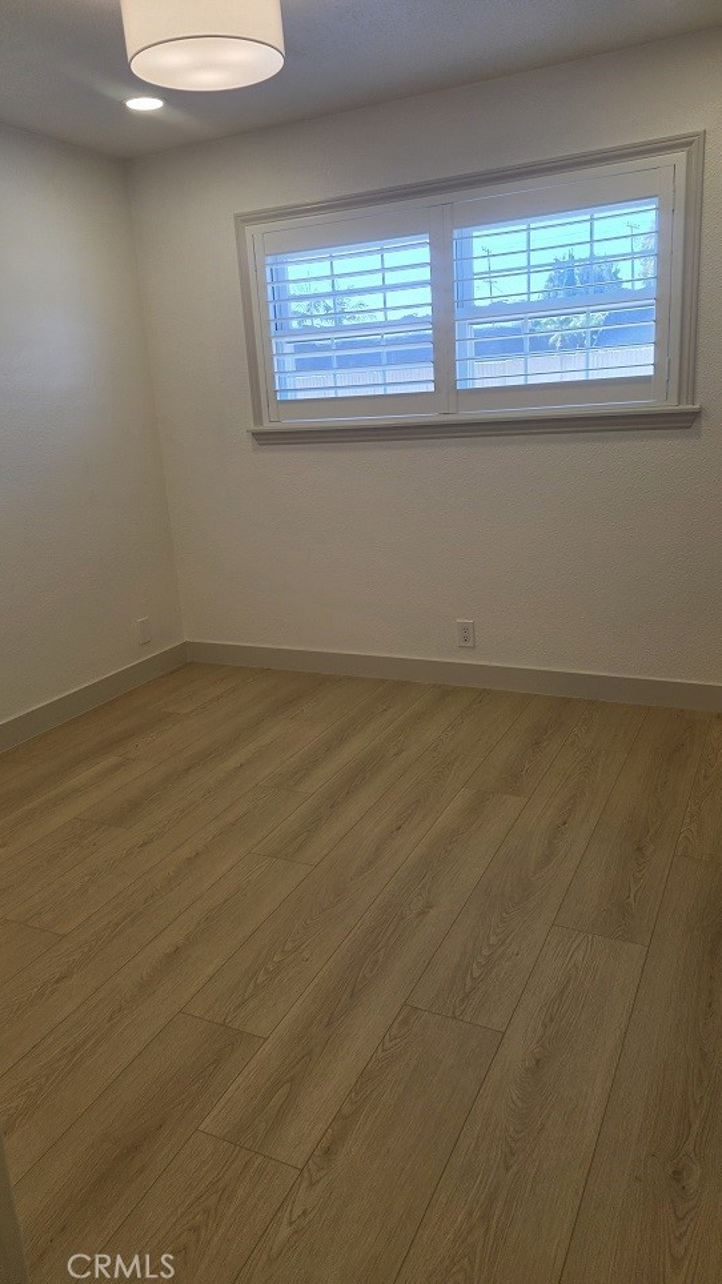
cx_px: 342
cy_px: 619
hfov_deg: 44.4
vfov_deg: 71.9
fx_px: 885
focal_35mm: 26
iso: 25
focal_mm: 6.25
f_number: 1.7
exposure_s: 1/120
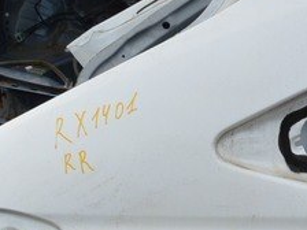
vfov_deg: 9.7
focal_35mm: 151
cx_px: 318
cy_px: 279
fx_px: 1341
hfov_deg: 12.9
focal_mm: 23
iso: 400
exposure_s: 1/200
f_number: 10
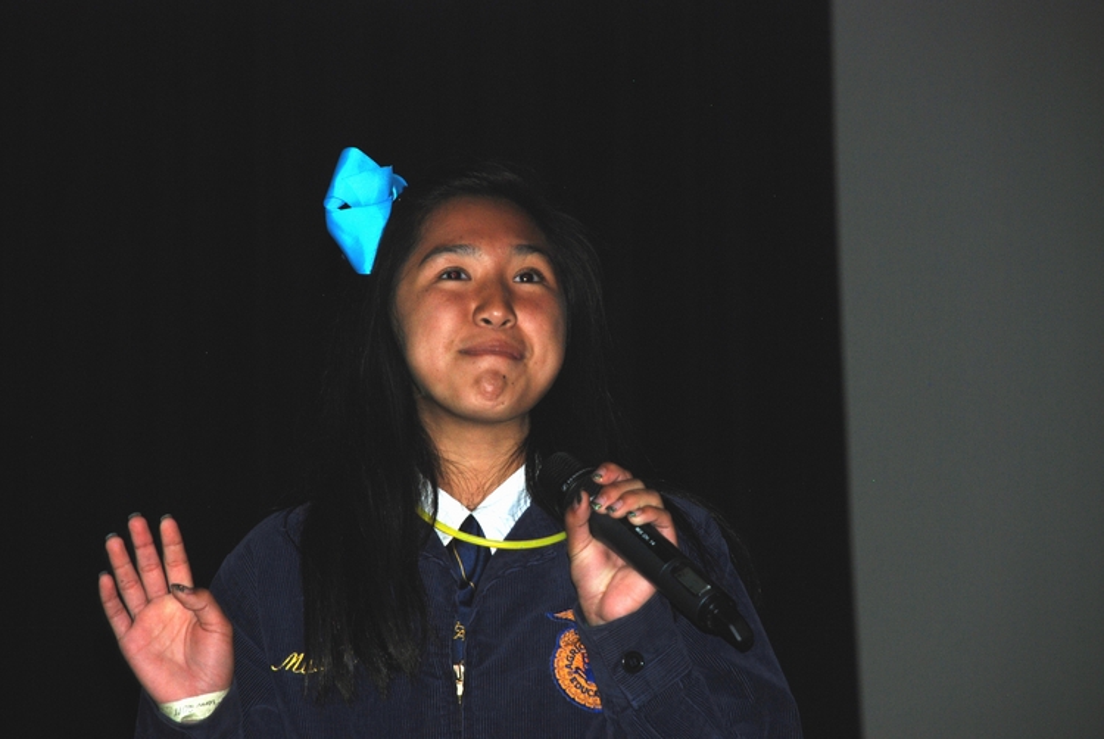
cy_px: 370
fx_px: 6217
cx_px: 552
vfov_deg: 6.8
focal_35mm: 202
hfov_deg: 10.1
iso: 220
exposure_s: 1/60
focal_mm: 135
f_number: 5.6
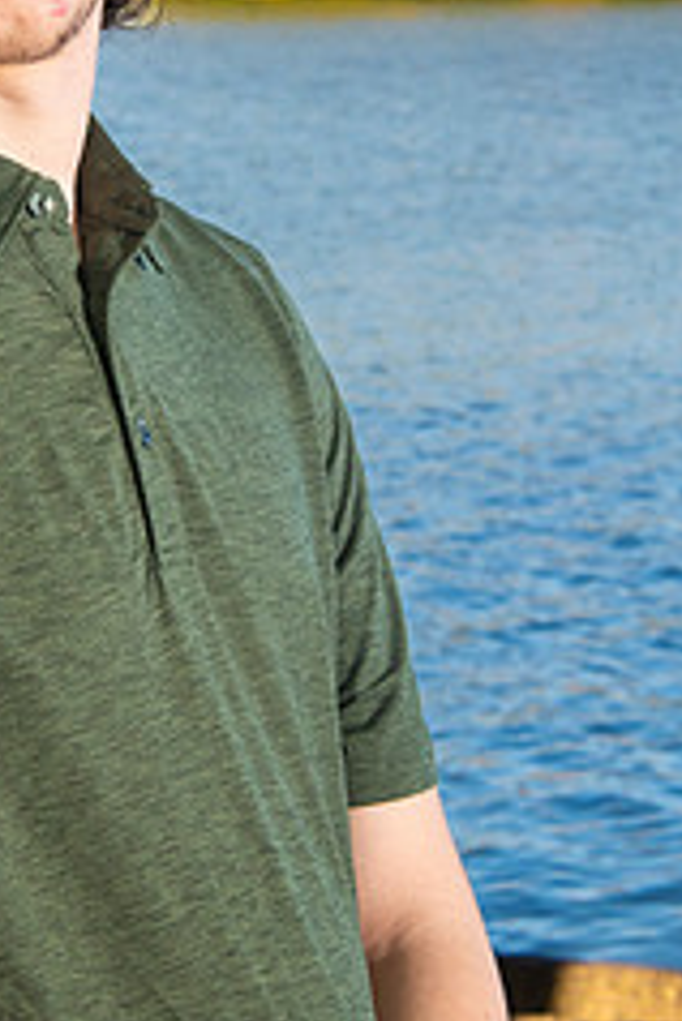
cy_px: 275
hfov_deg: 7.9
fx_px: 4937
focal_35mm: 174
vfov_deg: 11.8
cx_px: 133
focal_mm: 92
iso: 800
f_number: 14
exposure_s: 1/160
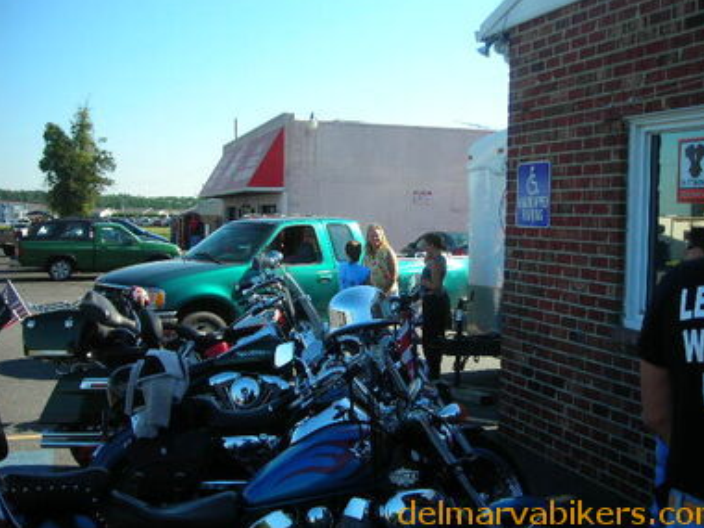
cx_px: 359
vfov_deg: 36.0
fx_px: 813
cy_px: 252
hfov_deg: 46.8
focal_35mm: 40
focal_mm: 6.3
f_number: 3.2
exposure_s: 1/294
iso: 50
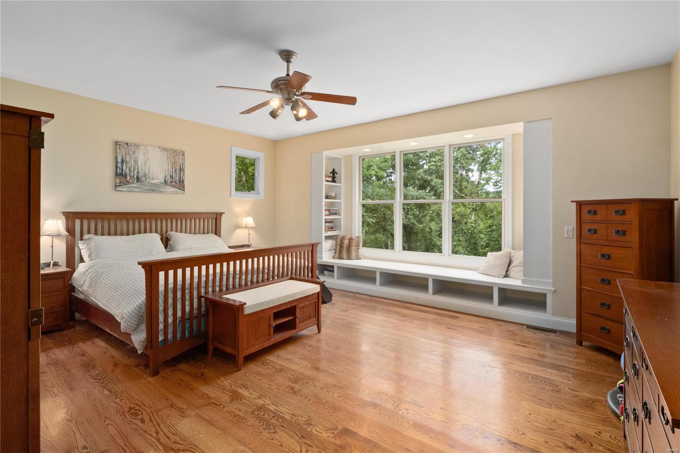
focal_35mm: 16
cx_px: 340
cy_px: 226
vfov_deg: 73.7
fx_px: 302
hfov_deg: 96.7
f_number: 9
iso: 400
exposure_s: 1/3
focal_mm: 8
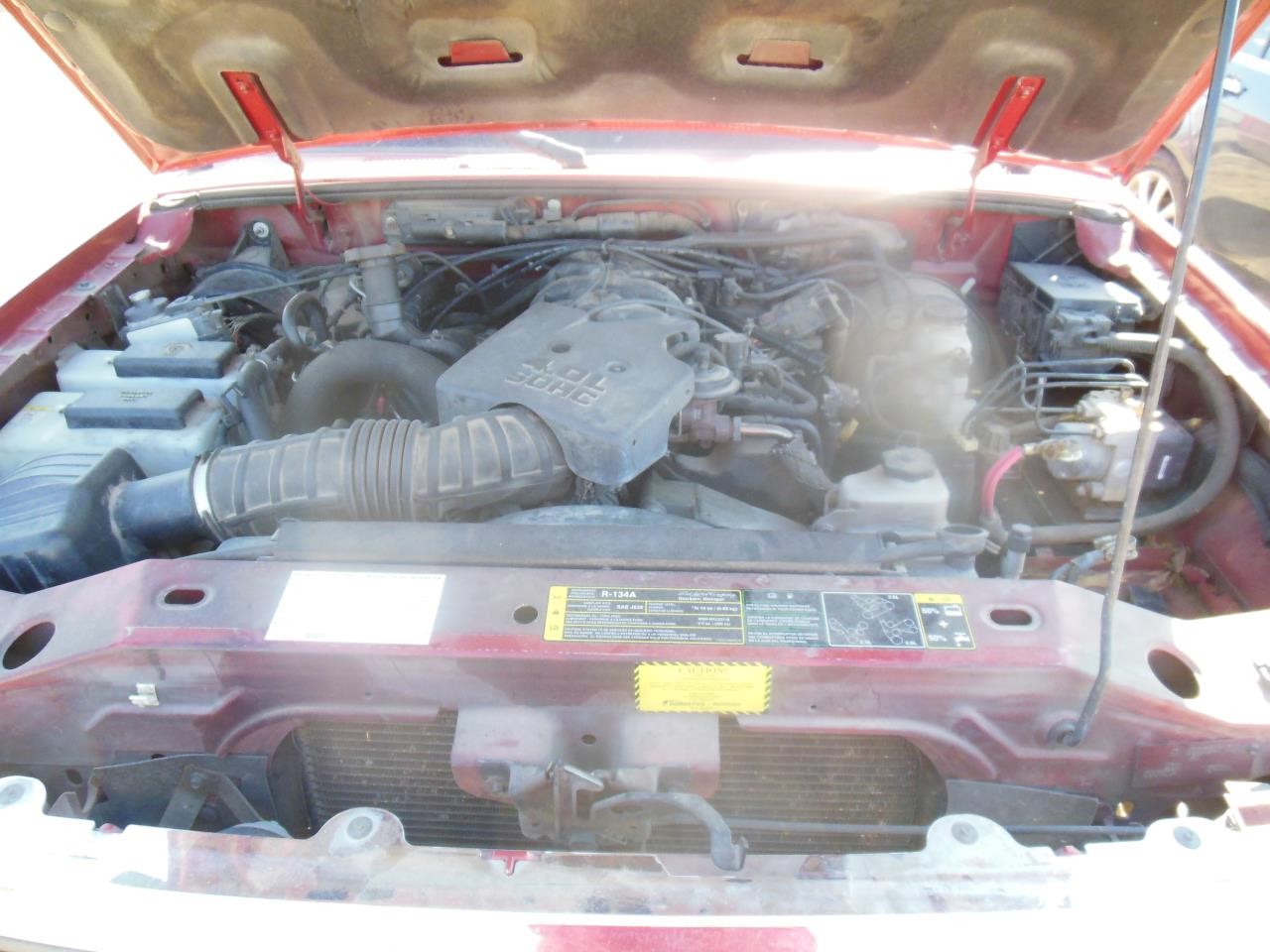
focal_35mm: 25
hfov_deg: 69.4
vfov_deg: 54.9
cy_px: 476
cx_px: 635
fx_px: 917
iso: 400
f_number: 3.2
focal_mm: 4.5
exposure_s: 1/200
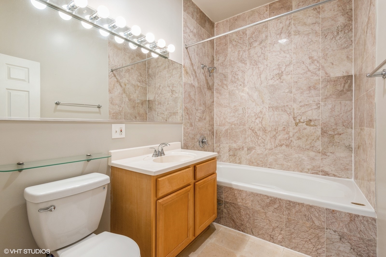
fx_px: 172
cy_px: 128
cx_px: 193
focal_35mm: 16
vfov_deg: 73.8
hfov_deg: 96.7
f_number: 8
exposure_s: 1/20
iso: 800
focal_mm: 16
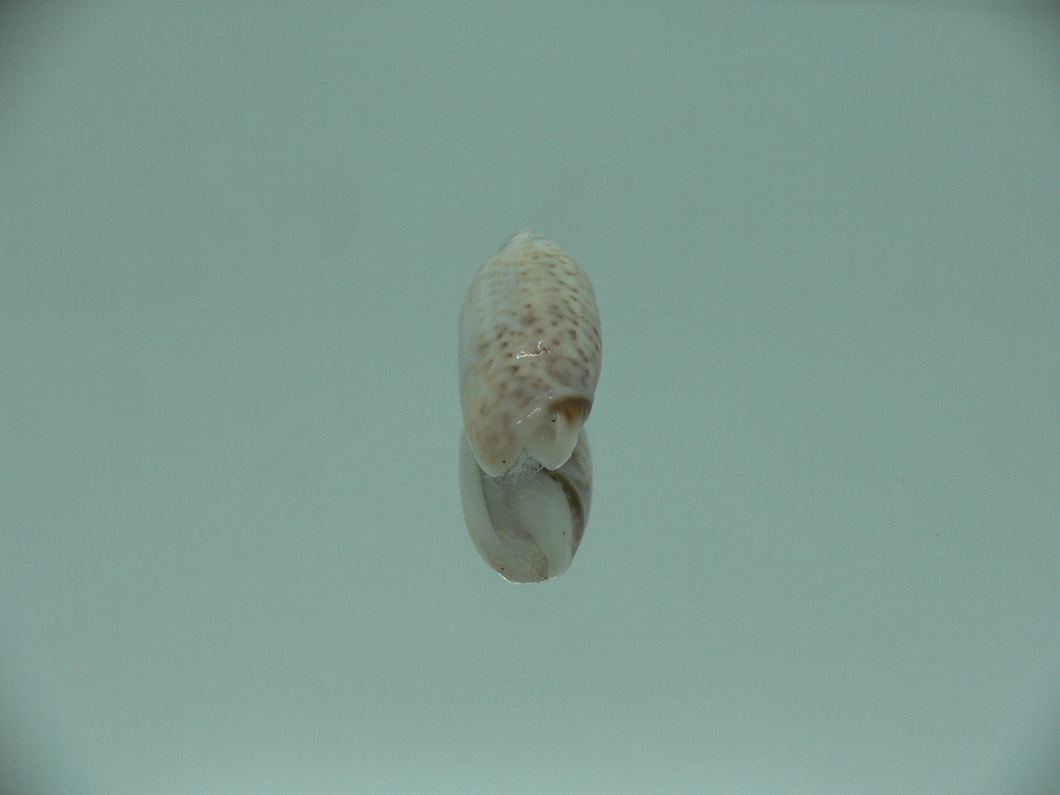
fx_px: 1072
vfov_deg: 40.7
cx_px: 530
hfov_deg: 52.6
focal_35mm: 35
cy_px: 398
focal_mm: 4.6
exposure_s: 1/80
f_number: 2.8
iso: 80
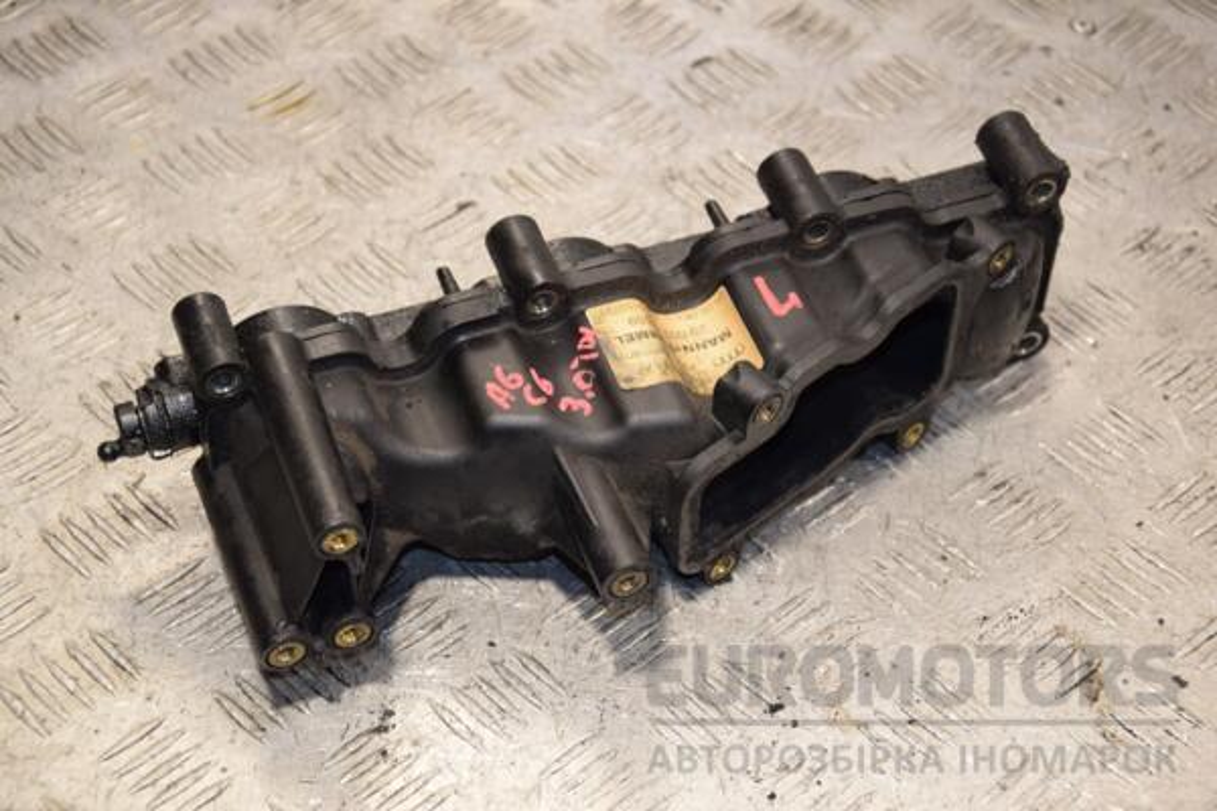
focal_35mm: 78
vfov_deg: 17.5
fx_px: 2637
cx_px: 608
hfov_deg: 26.0
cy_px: 406
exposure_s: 1/160
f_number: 5
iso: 800
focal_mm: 52
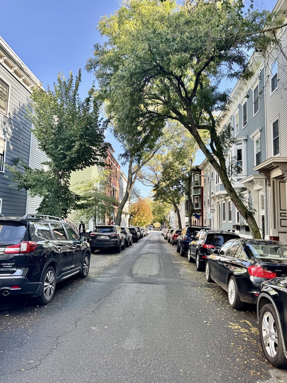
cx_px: 144
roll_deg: -0.9
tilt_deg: +6.3
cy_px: 192
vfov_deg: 71.6
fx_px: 265
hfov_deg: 56.8
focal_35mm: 24
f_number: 1.78
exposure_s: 1/439
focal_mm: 6.76
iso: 80
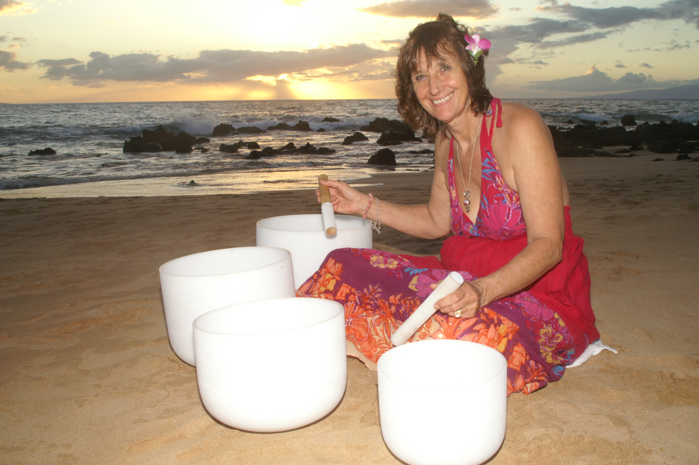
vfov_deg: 36.8
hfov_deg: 53.2
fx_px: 698
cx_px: 350
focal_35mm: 36
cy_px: 232
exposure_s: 1/90
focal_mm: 24
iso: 400
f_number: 16
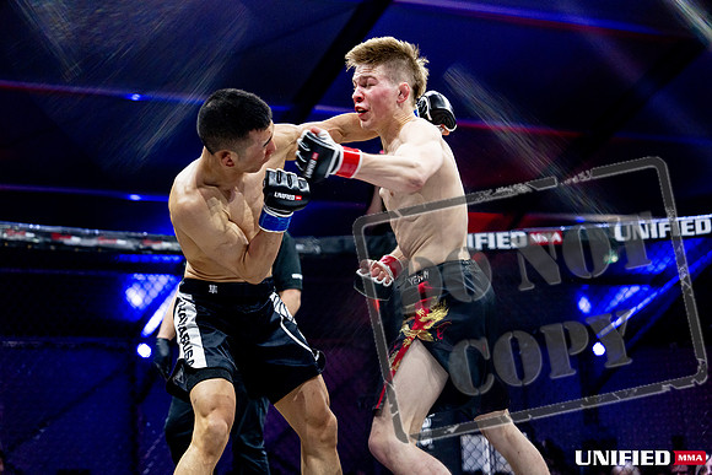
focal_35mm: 70
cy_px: 238
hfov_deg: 28.8
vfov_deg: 19.5
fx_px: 1385
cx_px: 356
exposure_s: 1/1250
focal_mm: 70
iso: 3200
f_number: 2.8
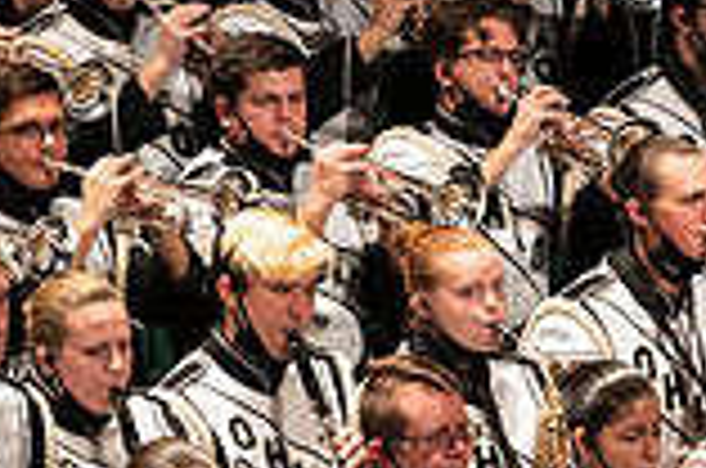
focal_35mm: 739
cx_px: 1124
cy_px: 153
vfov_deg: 1.9
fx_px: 14463
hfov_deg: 2.8
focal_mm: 200
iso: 2500
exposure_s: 1/500
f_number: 2.8
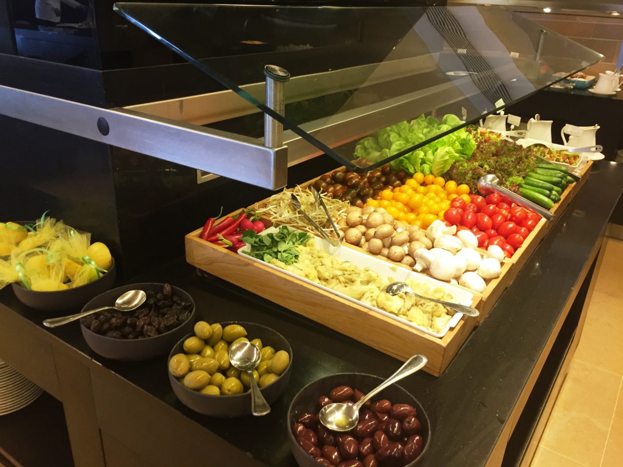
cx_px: 312
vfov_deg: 48.2
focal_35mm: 29
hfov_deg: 61.7
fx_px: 522
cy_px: 234
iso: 160
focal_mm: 4.15
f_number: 2.2
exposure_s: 1/33
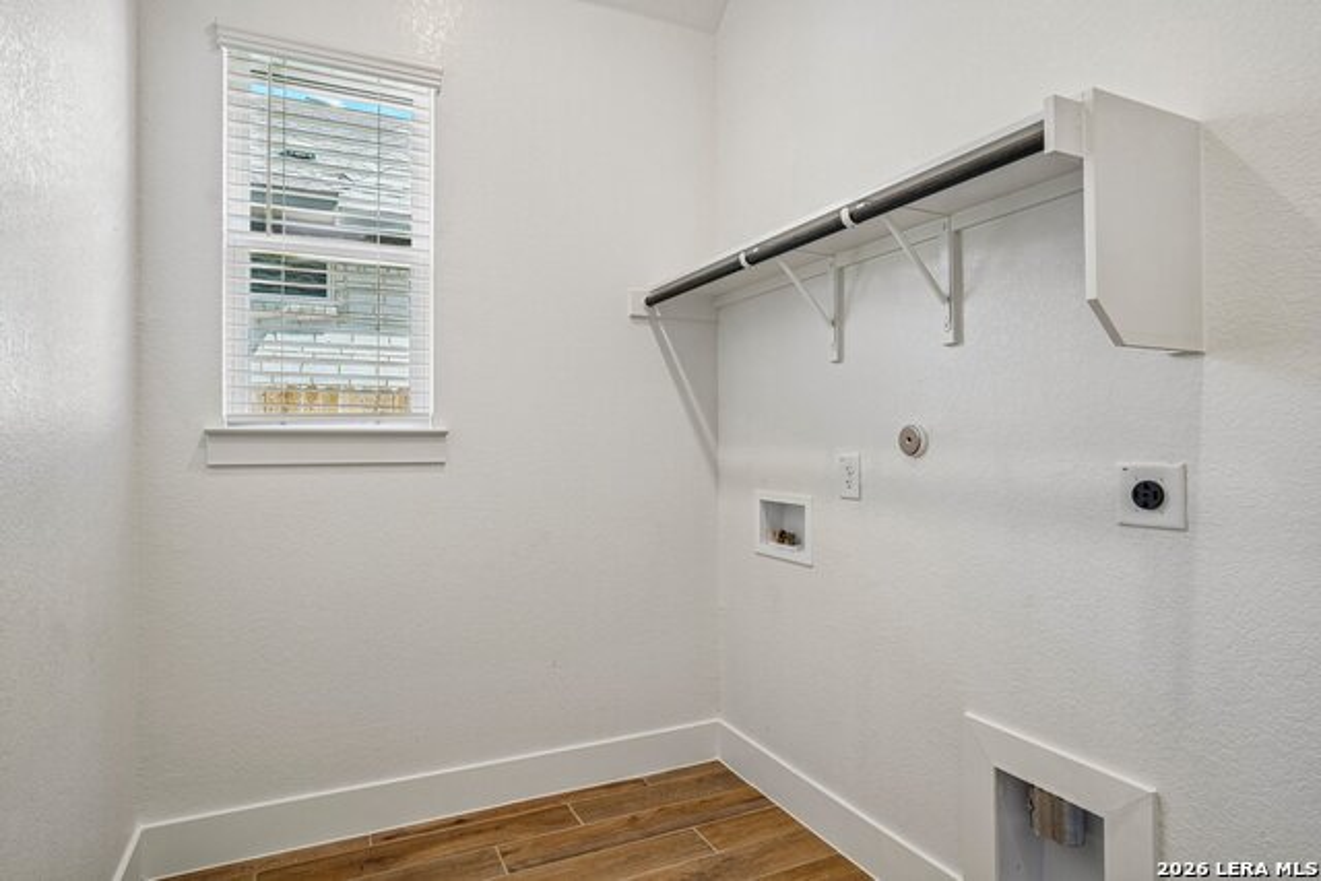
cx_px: 660
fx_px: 697
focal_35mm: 19
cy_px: 440
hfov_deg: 86.9
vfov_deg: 64.6
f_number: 8
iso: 400
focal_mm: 19
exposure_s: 1/30
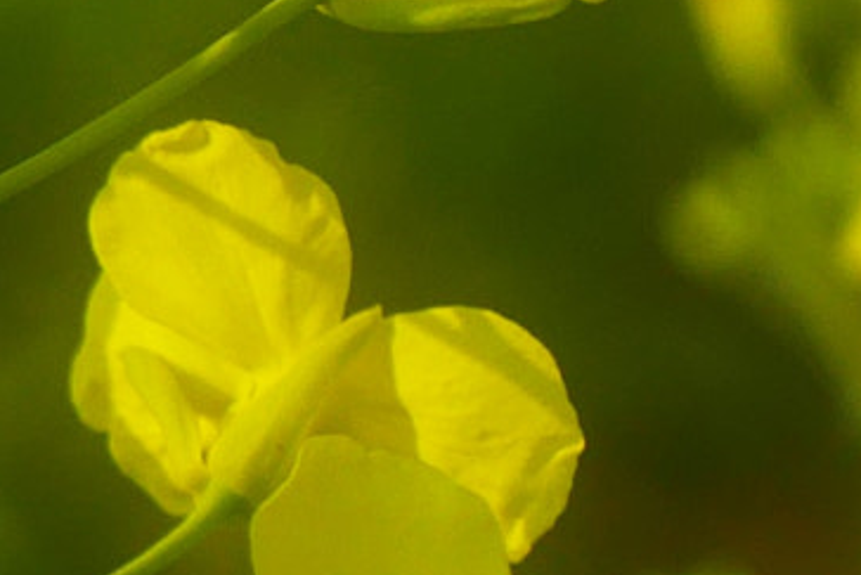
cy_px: 327
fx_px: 12608
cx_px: -608
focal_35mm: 527
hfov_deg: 3.9
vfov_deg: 2.6
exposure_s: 1/400
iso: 200
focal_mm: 32
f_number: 5.6
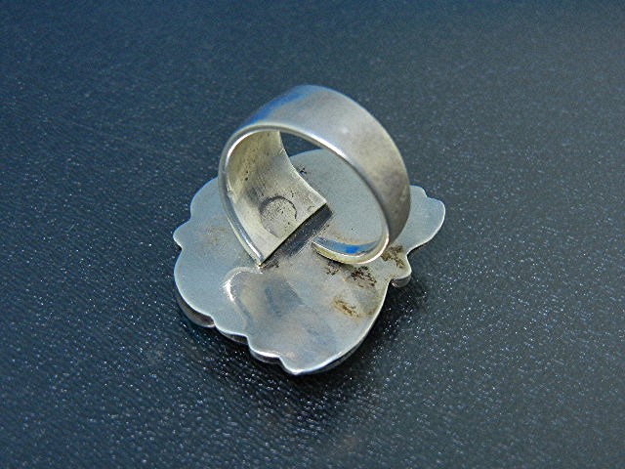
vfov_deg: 21.6
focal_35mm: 68
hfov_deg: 28.6
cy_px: 234
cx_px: 312
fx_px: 1228
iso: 221
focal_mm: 12.2
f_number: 4.1
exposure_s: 1/30
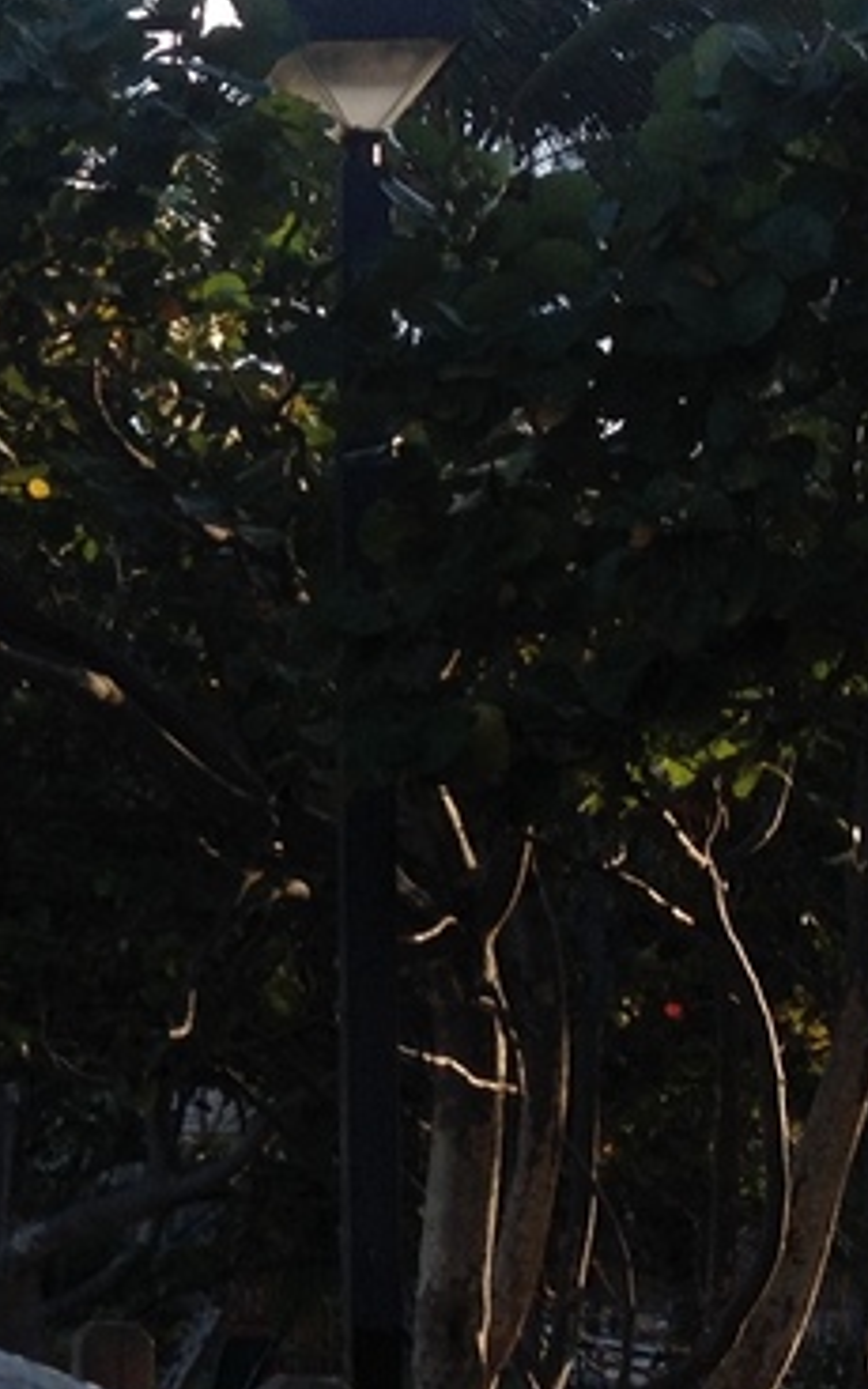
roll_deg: -0.1
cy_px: 778
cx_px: -498
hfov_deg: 10.4
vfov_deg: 17.2
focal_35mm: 121
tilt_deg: +2.6
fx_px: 4580
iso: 50
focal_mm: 4.28
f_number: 2.4
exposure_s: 1/736
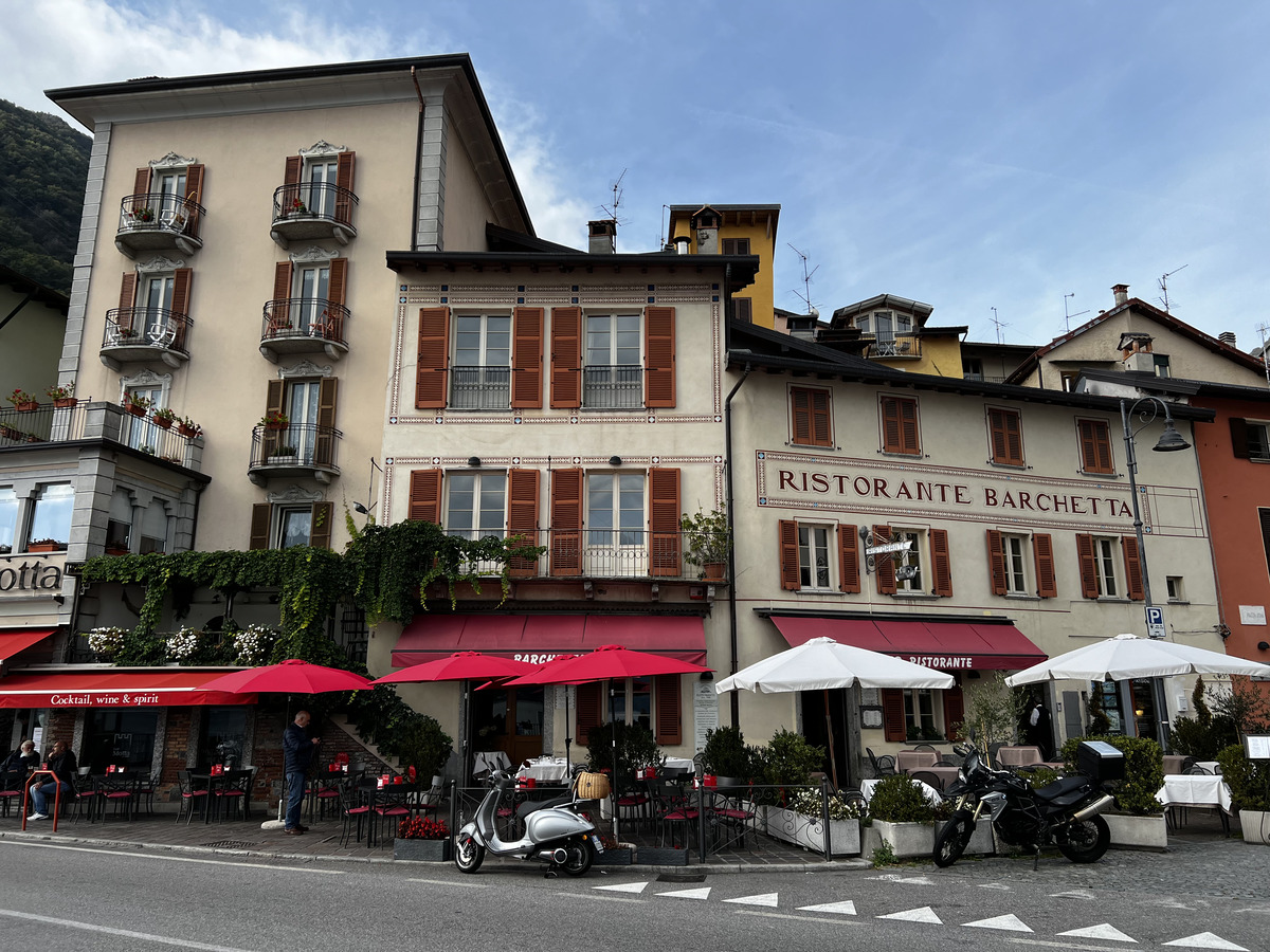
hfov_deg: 67.3
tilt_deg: +13.6
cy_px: 476
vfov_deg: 53.1
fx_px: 954
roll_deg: +0.6
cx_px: 635
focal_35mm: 26
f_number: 1.5
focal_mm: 5.7
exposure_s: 1/1972
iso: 50
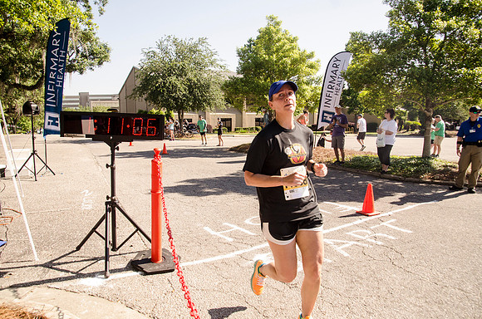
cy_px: 160
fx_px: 321
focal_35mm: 24
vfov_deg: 52.9
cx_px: 241
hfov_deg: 73.9
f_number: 5
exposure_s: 1/1600
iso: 640
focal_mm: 16
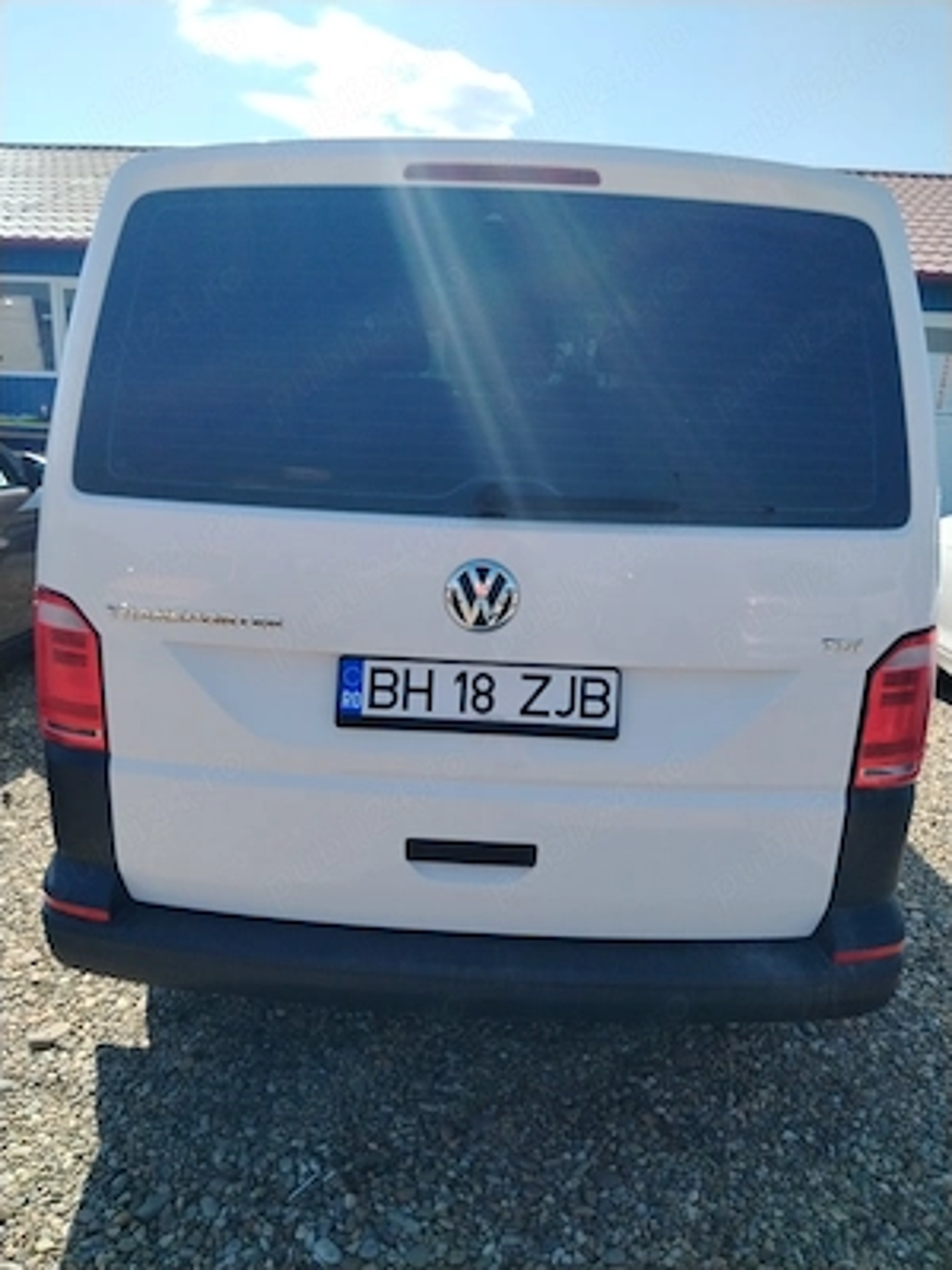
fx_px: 953
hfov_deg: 53.1
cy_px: 635
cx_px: 476
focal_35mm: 26
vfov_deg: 67.3
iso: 100
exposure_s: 1/1938
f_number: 1.8
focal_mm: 4.25
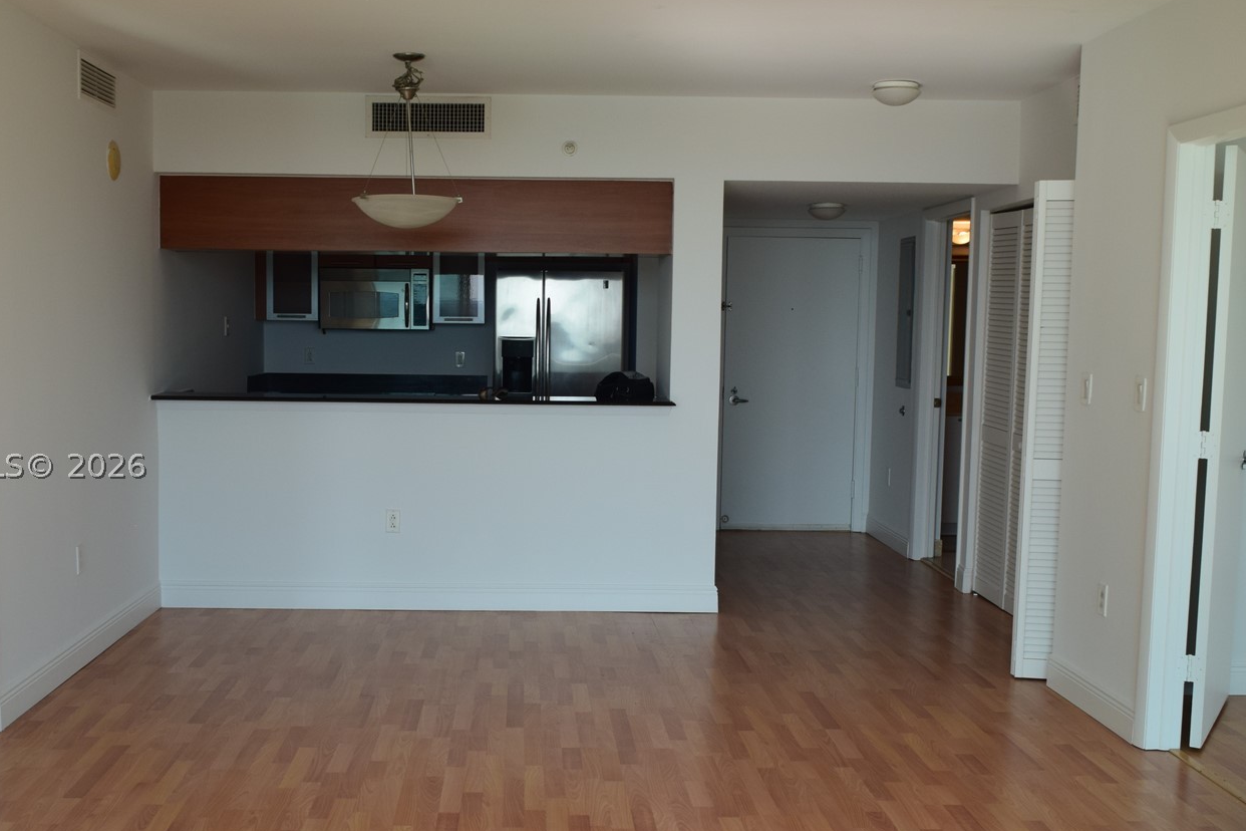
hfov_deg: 47.3
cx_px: 540
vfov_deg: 32.6
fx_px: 1419
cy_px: 464
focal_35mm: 41
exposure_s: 1/250
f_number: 10
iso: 400
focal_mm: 20
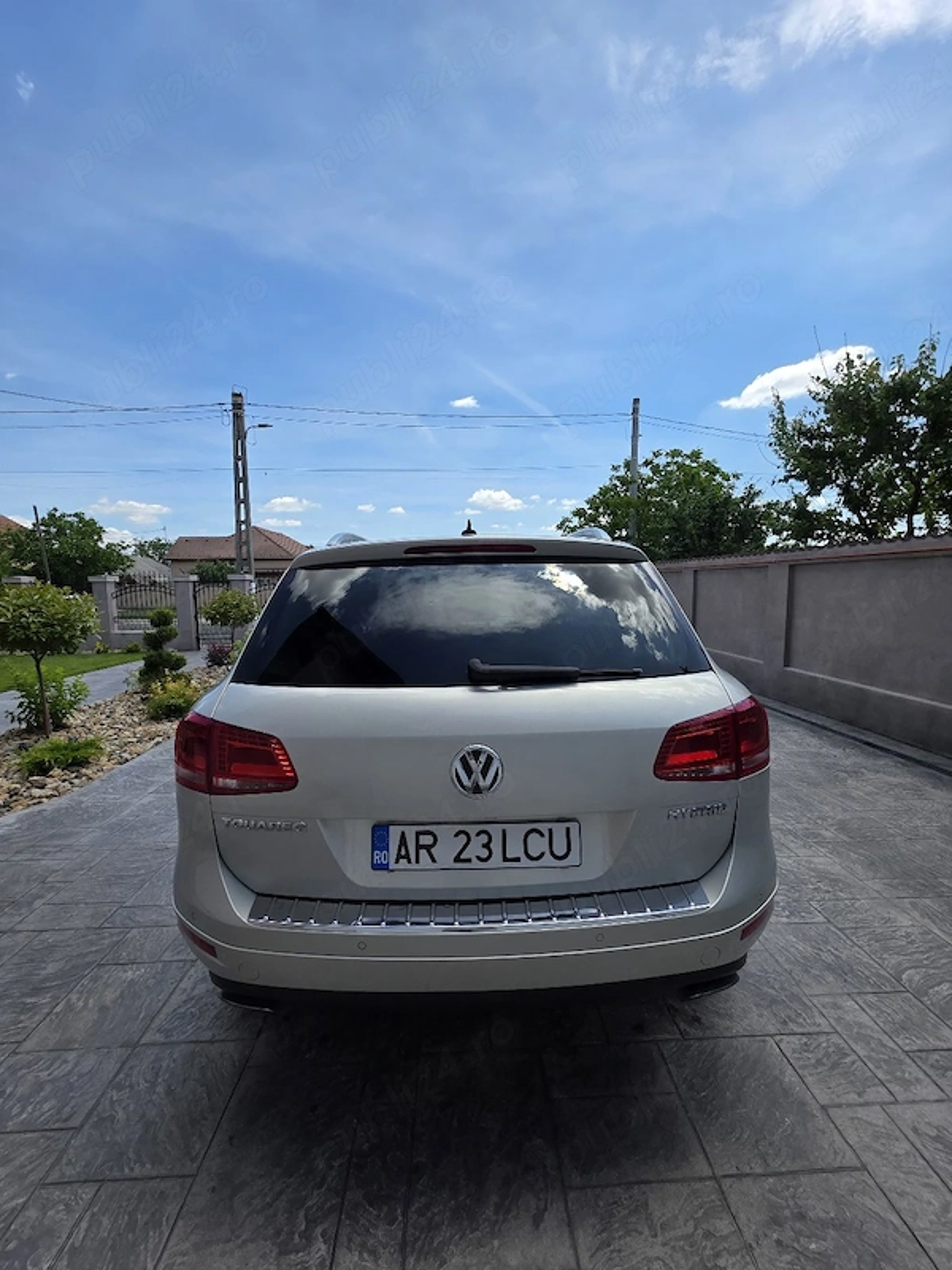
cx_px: 476
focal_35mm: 13
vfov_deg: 106.2
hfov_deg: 89.9
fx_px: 477
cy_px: 635
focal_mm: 2.2
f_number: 1.9
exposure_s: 1/1667
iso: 40
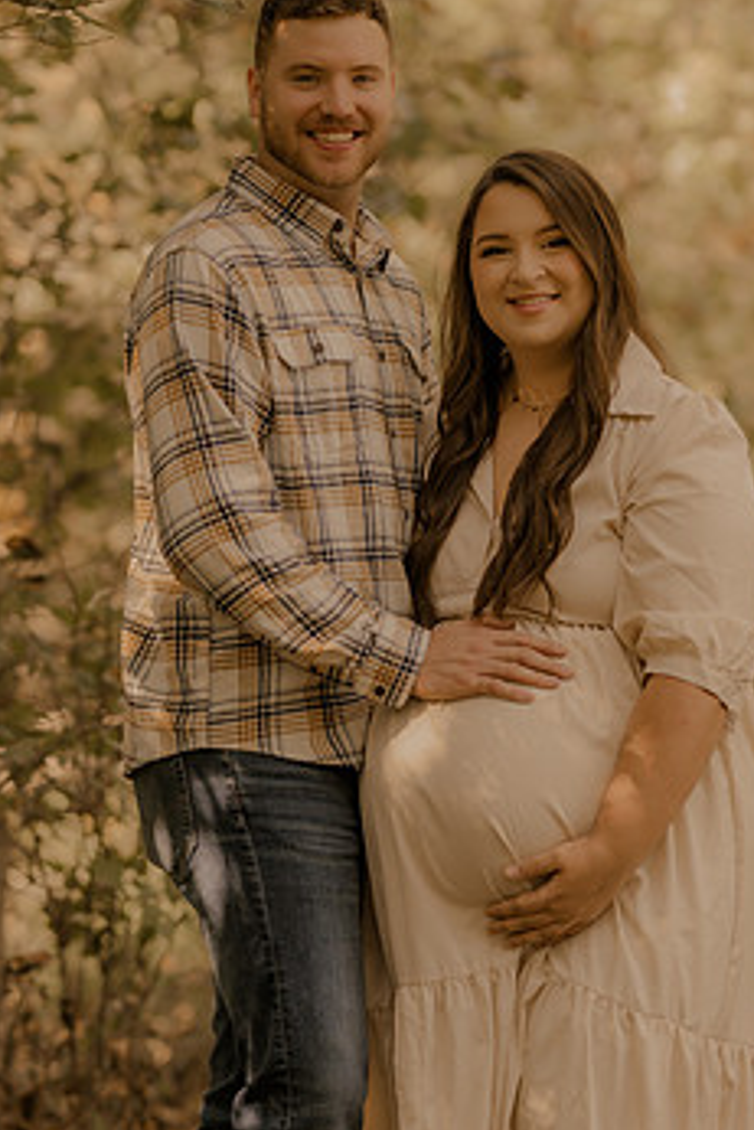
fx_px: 5178
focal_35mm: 165
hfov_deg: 8.3
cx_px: 398
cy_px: 493
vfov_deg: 12.4
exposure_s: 1/200
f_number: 1.8
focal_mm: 85
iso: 100
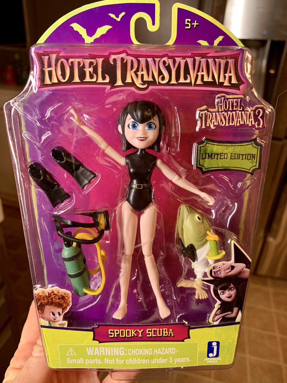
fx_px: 287
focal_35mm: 26
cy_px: 192
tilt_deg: -28.6
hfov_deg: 53.1
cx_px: 144
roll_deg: -4.0
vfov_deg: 67.3
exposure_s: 1/60
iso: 64
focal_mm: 4.25
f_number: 1.8
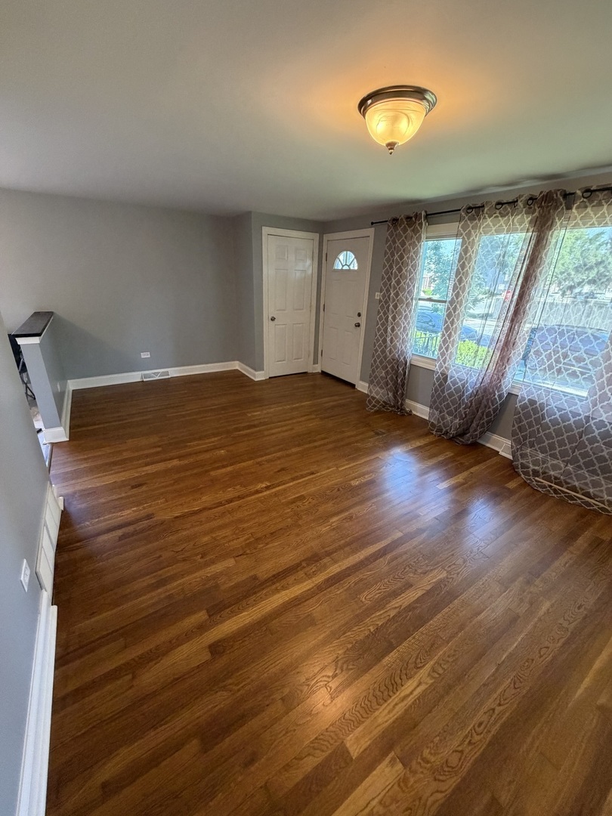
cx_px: 306
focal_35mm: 14
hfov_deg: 85.7
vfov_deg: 102.1
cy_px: 408
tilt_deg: -21.7
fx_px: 330
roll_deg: -2.3
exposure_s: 1/60
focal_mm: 2.22
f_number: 2.2
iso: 400
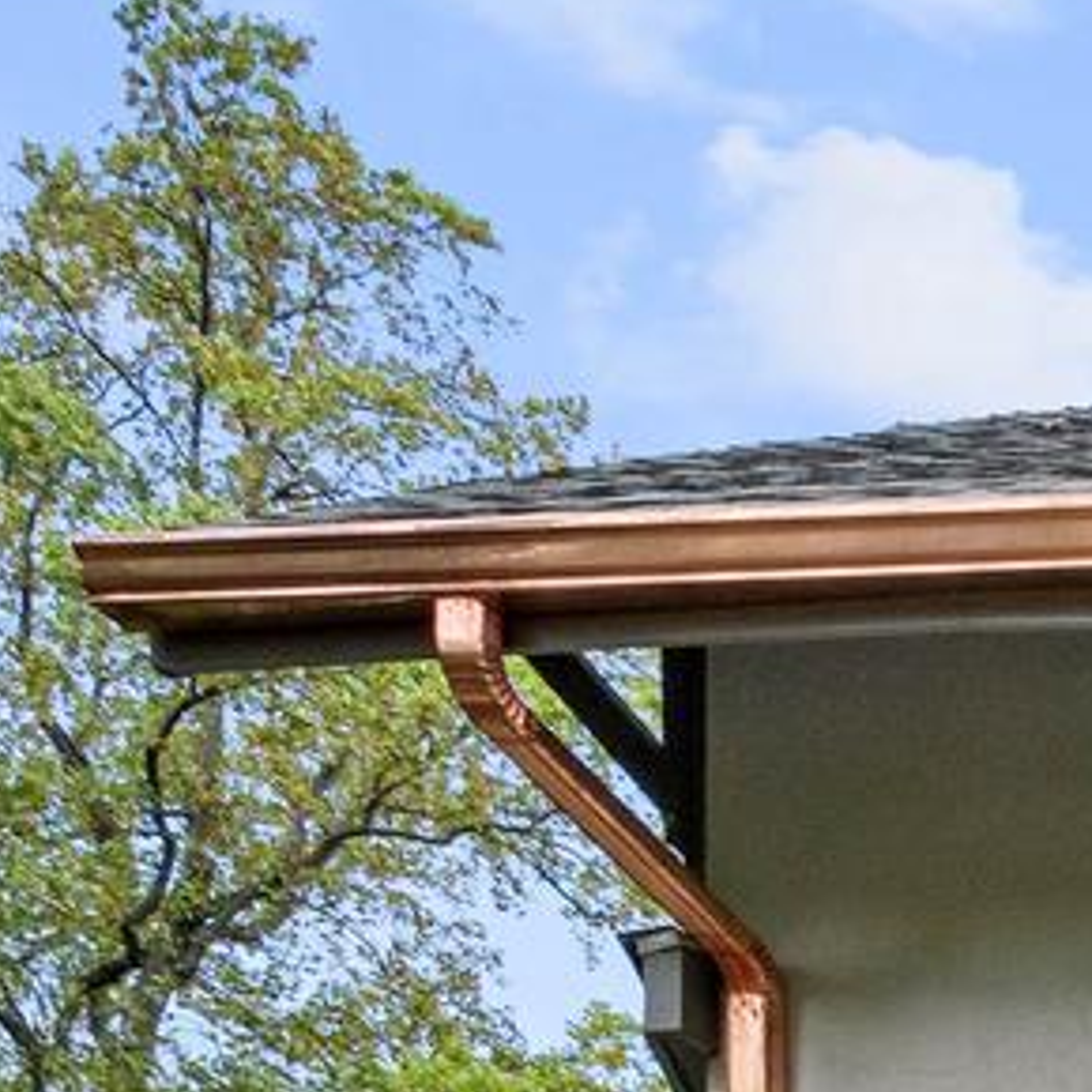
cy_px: 2402
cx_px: 3517
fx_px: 3426
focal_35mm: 96
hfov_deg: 10.5
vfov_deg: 14.1
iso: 1000
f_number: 5
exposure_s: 1/800
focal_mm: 16
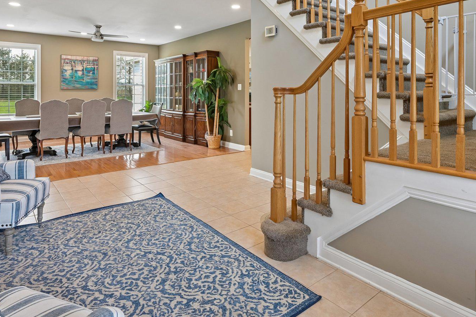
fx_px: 304
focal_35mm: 23
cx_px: 242
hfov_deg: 76.1
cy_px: 103
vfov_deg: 53.9
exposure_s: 1/15
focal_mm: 15
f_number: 11
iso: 400
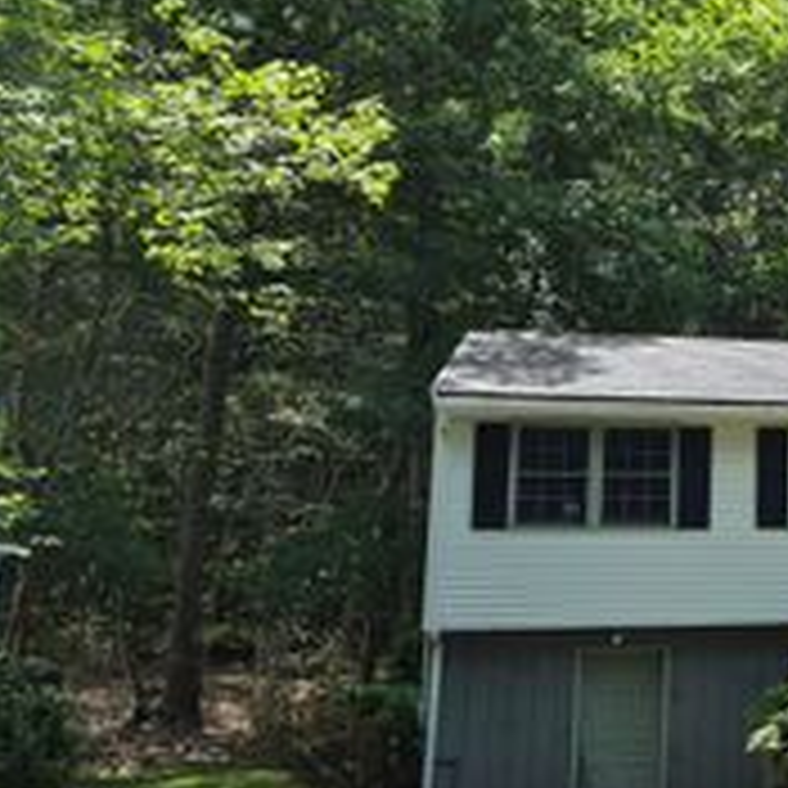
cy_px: 376
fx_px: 1494
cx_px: 1112
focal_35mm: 58
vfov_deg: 29.5
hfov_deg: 24.4
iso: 80
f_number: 1.8
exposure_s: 1/4288
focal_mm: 5.4
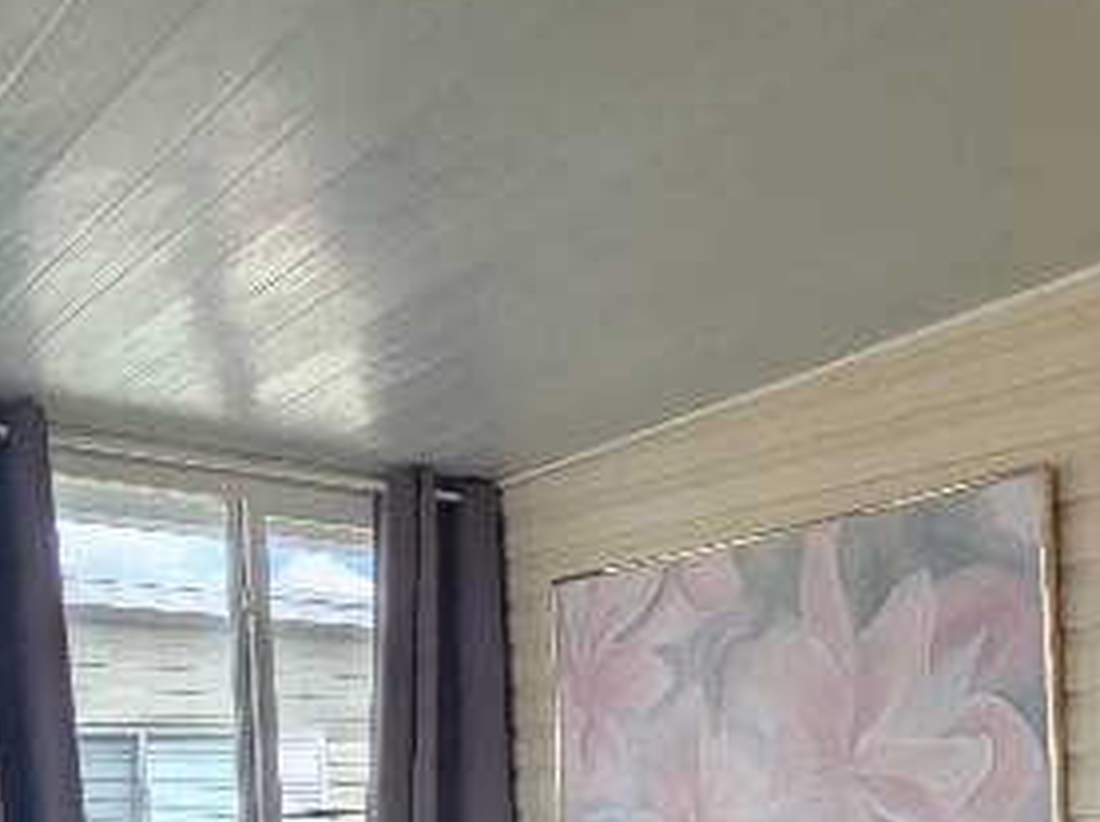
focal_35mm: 43
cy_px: 891
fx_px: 1365
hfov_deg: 42.8
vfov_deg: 30.2
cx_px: 794
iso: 50
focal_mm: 1.83
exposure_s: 1/770
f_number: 2.2
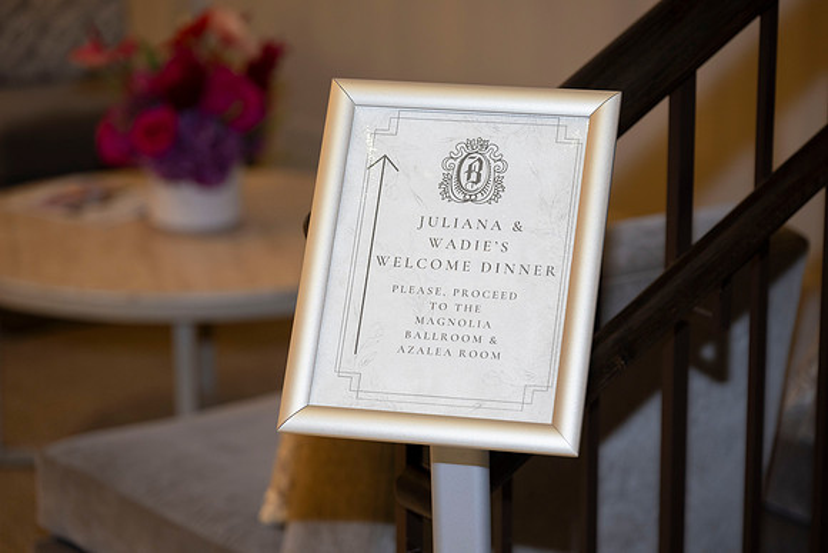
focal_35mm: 105
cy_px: 276
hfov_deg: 19.5
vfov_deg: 13.0
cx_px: 414
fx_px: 2415
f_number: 4
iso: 500
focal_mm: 105
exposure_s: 1/60
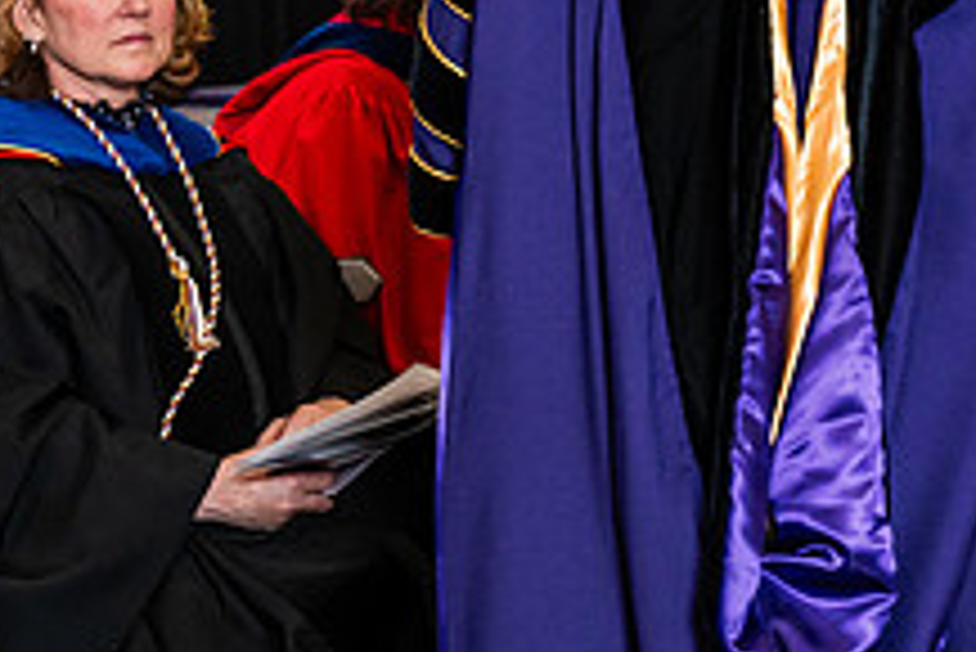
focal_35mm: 187
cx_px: 989
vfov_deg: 7.3
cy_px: -124
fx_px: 5073
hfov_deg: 10.9
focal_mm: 70
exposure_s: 1/200
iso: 1250
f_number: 4.5
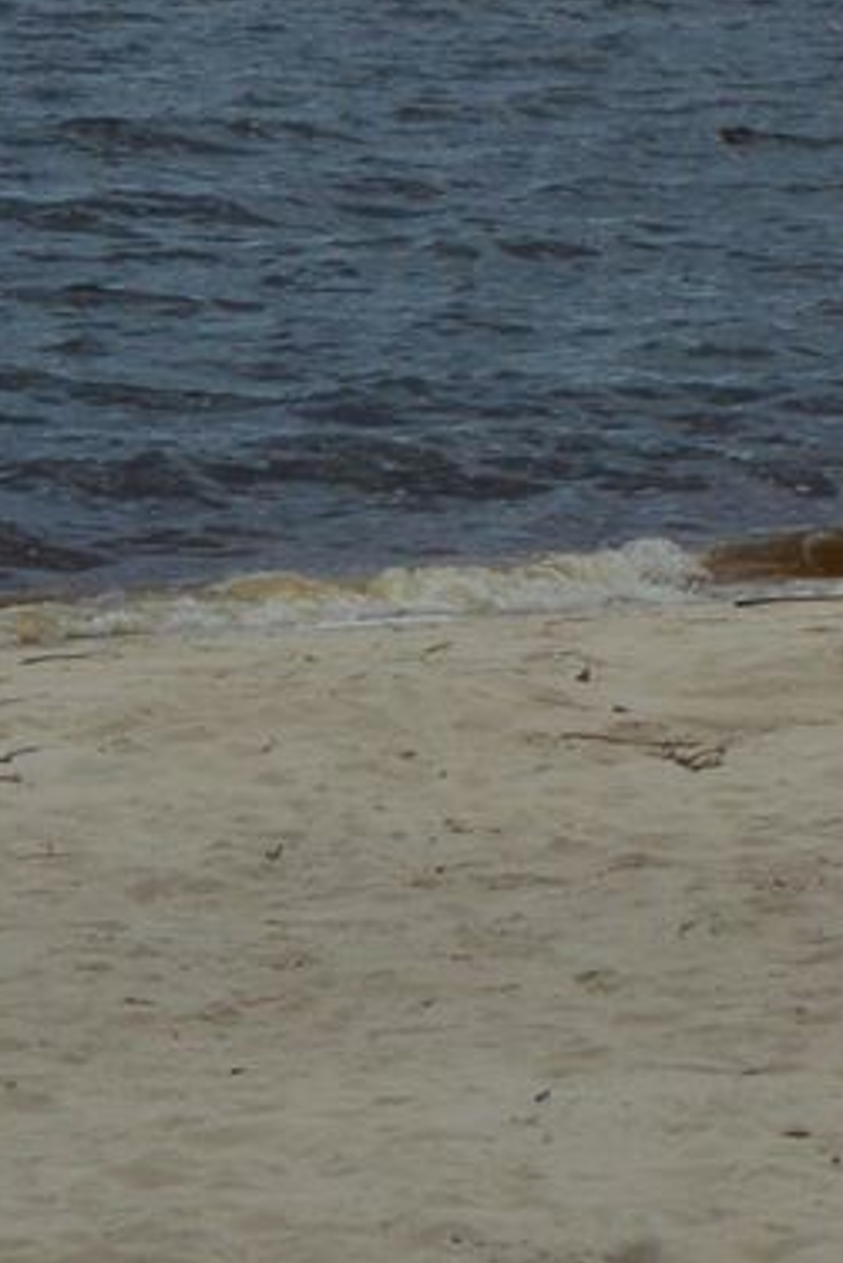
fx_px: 6878
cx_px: 2220
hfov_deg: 6.6
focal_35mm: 196
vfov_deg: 10.4
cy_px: -156
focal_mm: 24
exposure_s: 1/2000
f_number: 7.1
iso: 400
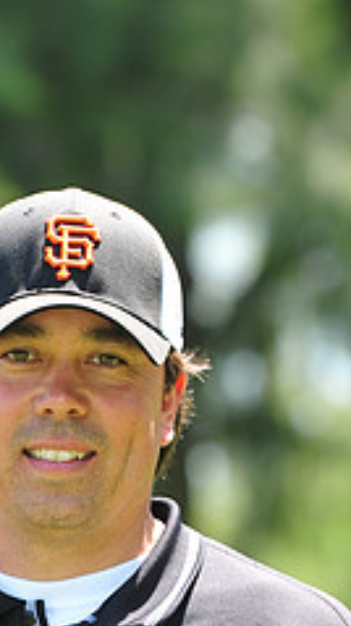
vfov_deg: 4.8
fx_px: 7381
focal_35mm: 445
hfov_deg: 2.7
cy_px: 689
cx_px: -52
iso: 200
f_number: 5.6
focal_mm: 175
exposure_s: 1/200
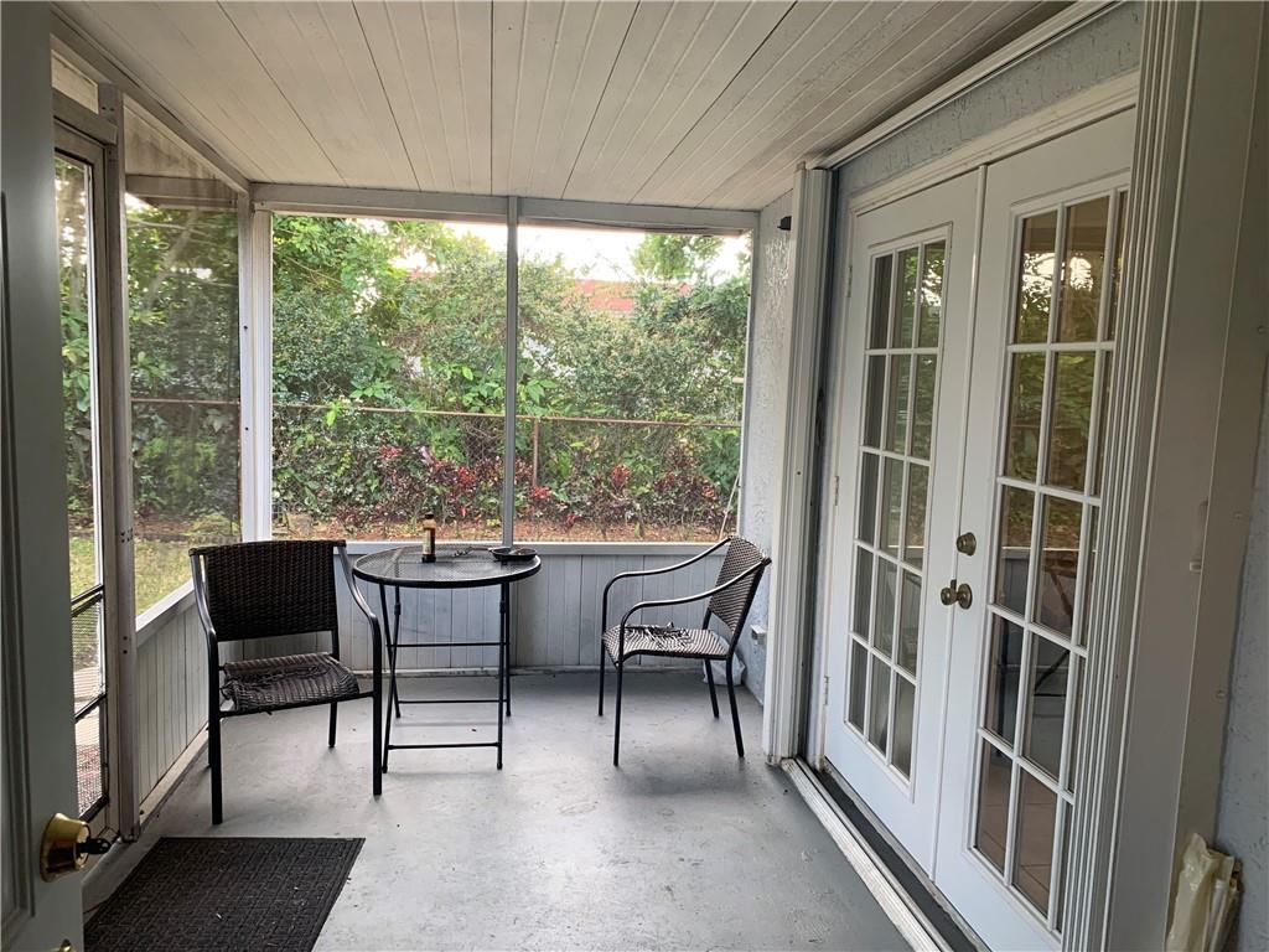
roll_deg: -1.6
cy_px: 476
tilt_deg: -5.3
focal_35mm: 26
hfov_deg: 67.3
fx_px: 953
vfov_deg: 53.1
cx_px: 634
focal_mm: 4.25
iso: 80
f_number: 1.8
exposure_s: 1/121
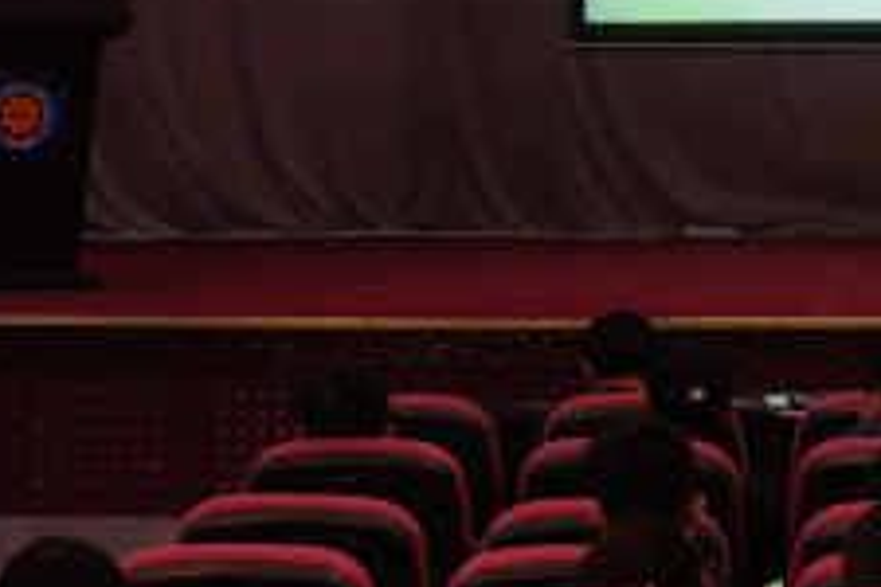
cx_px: 783
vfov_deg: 7.6
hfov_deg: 11.4
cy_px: -57
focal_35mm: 179
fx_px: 4380
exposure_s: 1/8
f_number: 7.1
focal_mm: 62
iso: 800
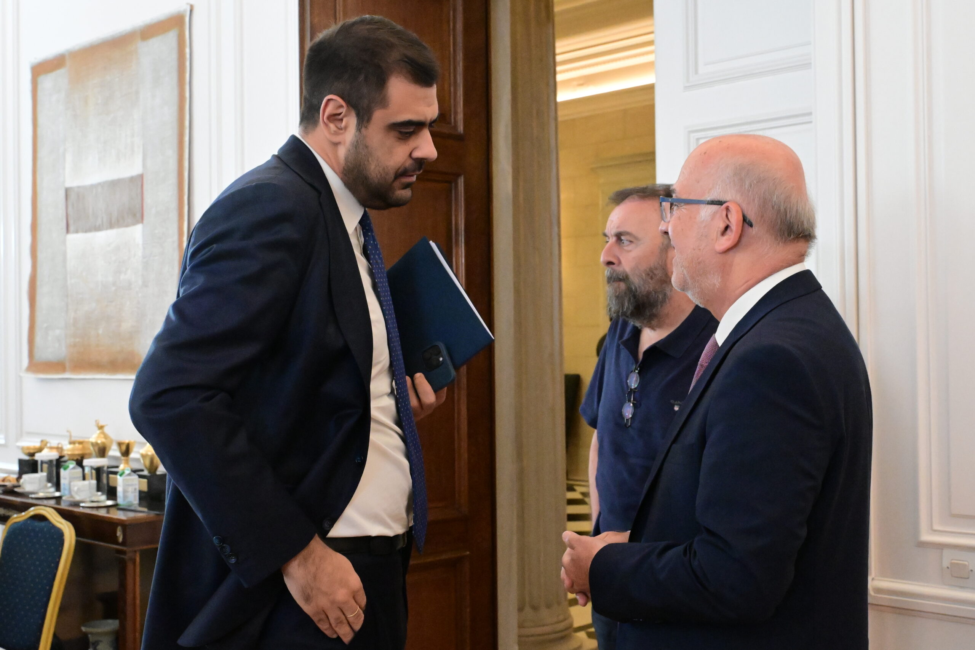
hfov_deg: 46.4
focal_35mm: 42
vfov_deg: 31.9
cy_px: 325
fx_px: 1137
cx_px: 488
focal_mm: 28
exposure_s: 1/500
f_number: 5.6
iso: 10000
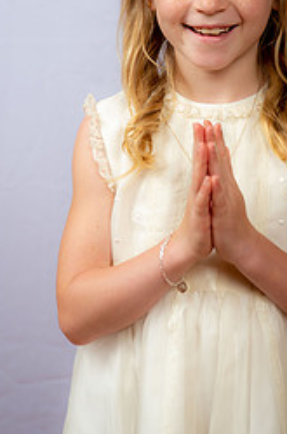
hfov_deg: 9.7
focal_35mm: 141
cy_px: 120
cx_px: 194
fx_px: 1693
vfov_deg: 14.5
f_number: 6.3
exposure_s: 1/160
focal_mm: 78
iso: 250
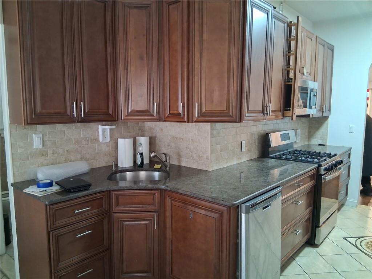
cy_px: 140
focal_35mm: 26
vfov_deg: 53.1
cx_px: 186
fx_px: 279
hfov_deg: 67.3
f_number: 1.8
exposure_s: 1/33
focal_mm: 3.98
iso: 500
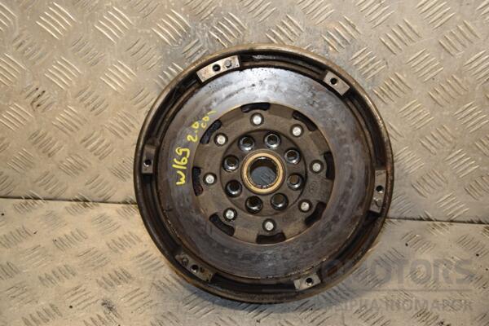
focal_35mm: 63
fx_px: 856
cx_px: 244
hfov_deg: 31.9
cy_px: 163
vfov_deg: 21.6
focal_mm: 42
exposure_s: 1/200
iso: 800
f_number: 4.8
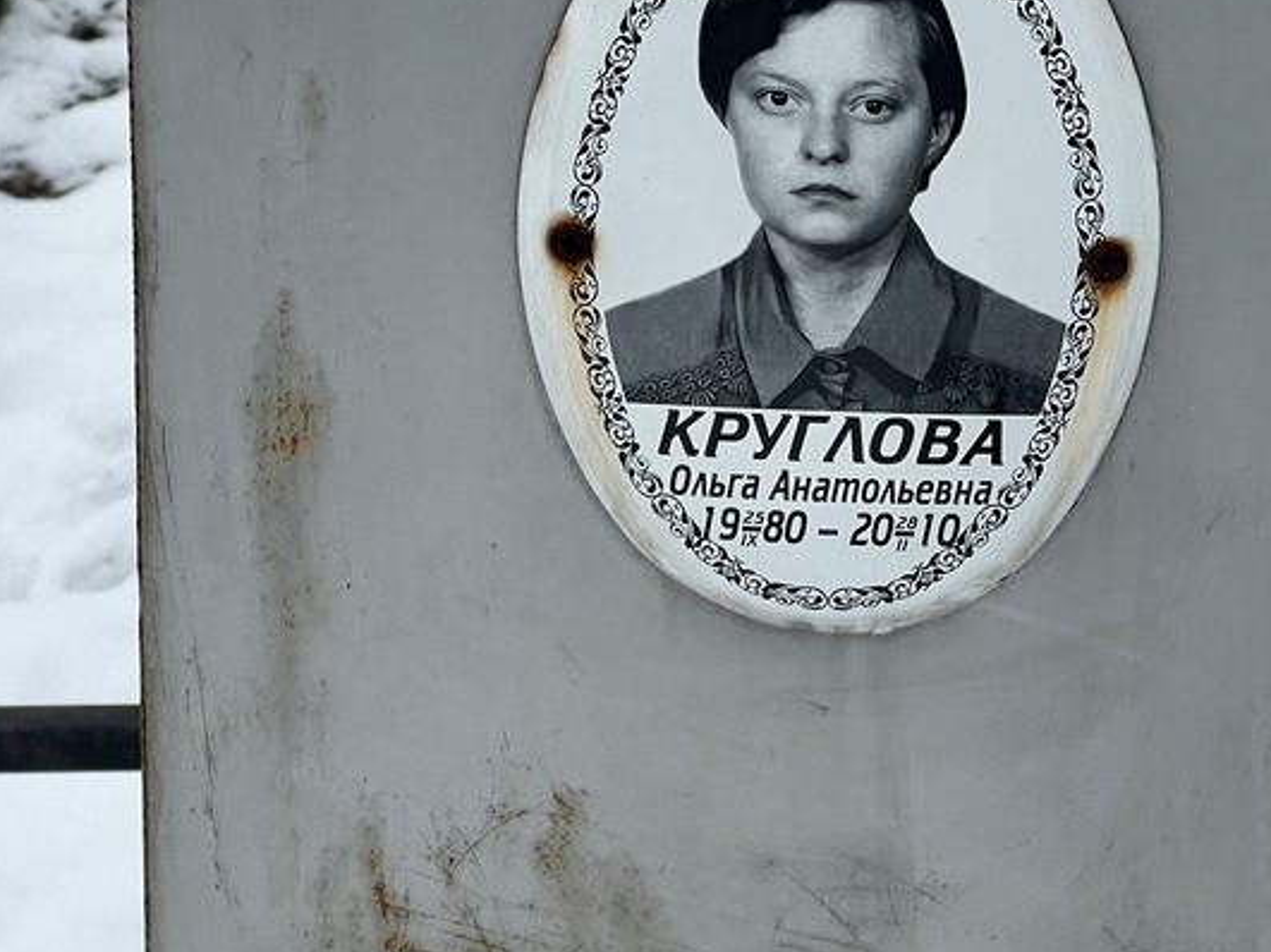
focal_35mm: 116
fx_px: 4258
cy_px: 301
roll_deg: +1.0
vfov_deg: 12.7
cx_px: 792
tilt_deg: -22.6
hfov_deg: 17.0
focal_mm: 9
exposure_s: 1/99
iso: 64
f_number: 2.8
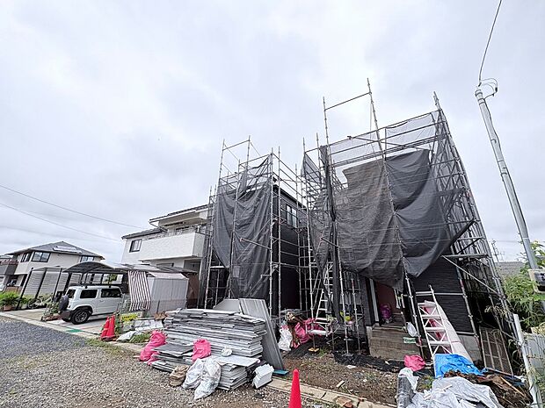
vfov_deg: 85.7
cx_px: 272
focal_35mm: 14
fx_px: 220
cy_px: 204
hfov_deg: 102.1
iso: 125
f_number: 2.2
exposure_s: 1/136
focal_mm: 2.22
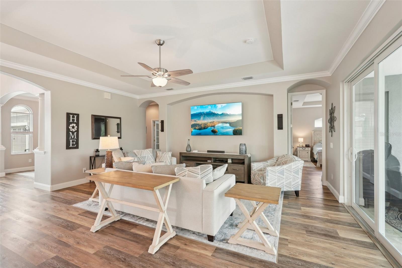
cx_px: 201
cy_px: 134
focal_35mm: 16
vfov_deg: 73.7
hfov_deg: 96.7
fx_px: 179
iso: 400
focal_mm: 16
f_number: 8
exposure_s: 1/13
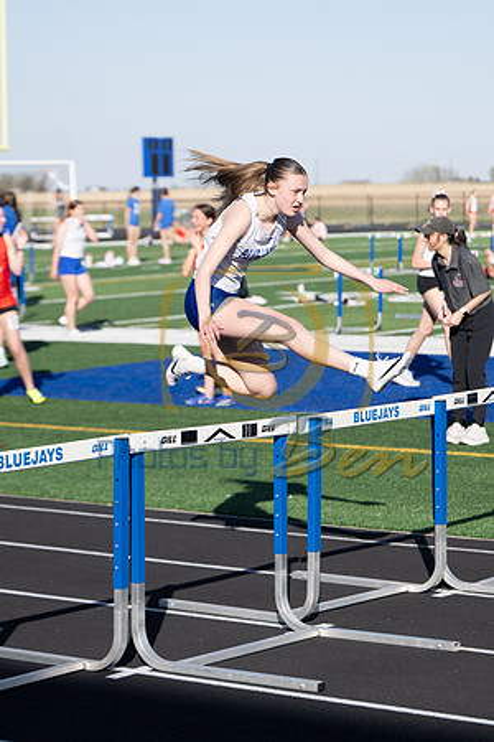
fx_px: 2161
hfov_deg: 13.0
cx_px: 247
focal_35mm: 105
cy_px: 371
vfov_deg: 19.5
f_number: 3.2
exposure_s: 1/1250
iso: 100
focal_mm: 70
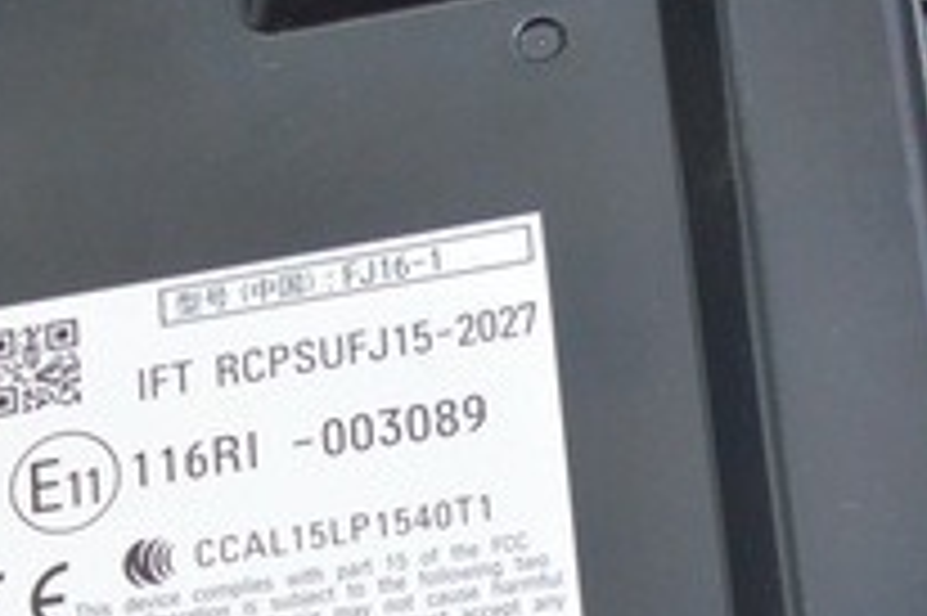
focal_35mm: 156
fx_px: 4026
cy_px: 821
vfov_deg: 8.6
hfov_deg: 13.1
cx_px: 184
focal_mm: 21
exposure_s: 1/40
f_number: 3.8
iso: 400
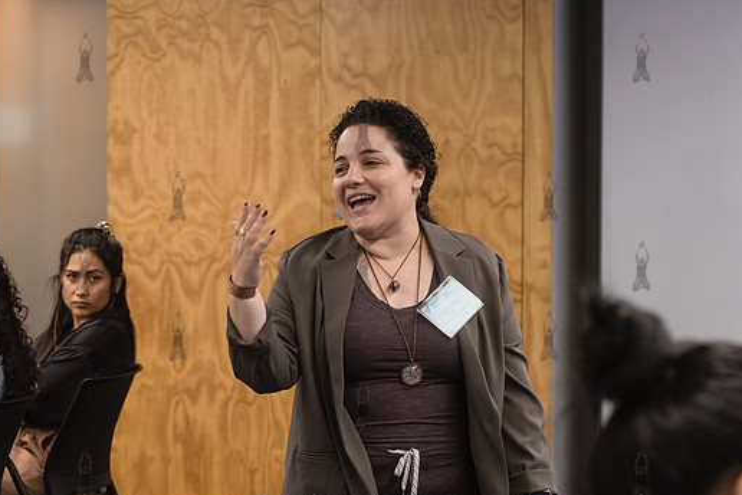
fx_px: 1855
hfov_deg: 22.6
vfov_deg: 15.2
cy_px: 265
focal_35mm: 90
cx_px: 362
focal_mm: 80
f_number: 4.5
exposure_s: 1/250
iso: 2500
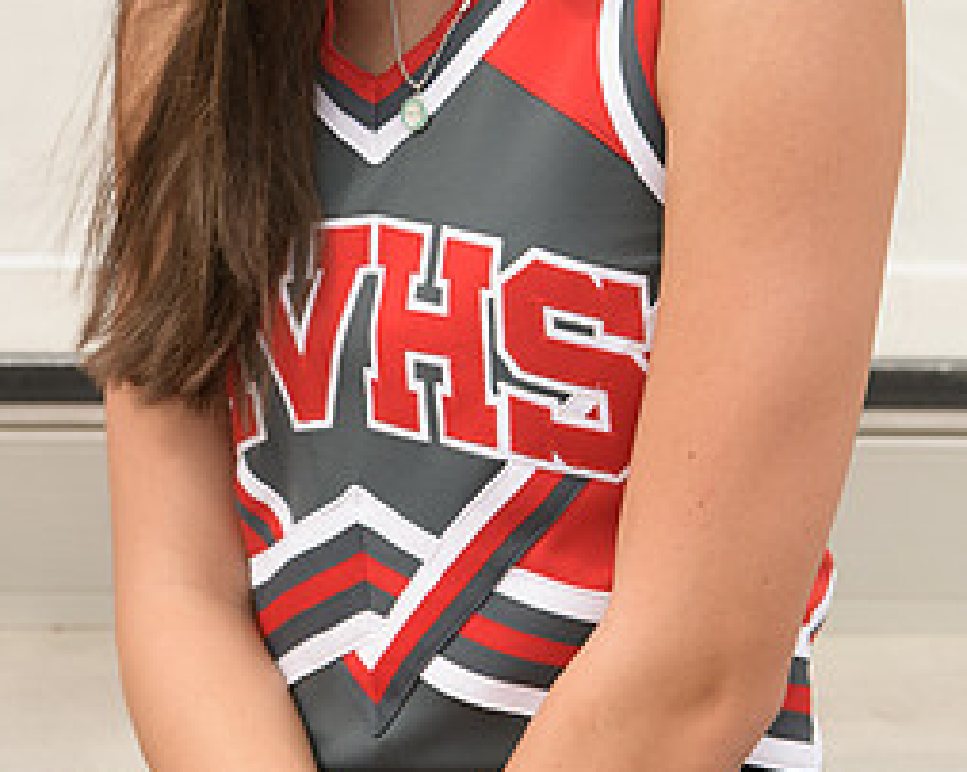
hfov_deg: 16.4
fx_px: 3346
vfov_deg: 12.9
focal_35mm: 117
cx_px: 432
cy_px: -54
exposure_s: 1/1250
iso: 800
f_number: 5.6
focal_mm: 70
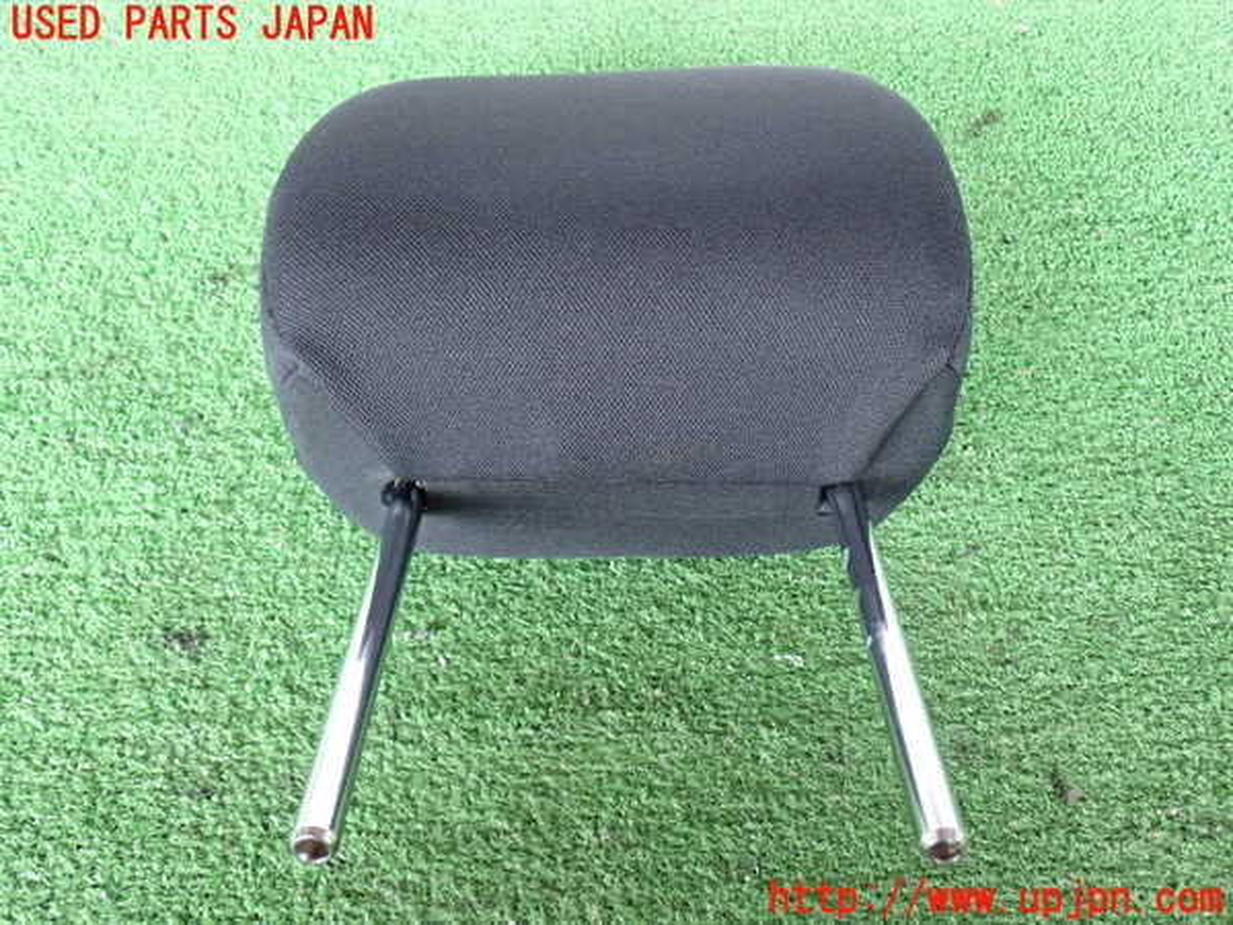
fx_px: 1140
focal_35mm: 32
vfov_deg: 44.2
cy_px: 462
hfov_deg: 56.8
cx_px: 616
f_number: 2.4
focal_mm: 5.79
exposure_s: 1/30
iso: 640
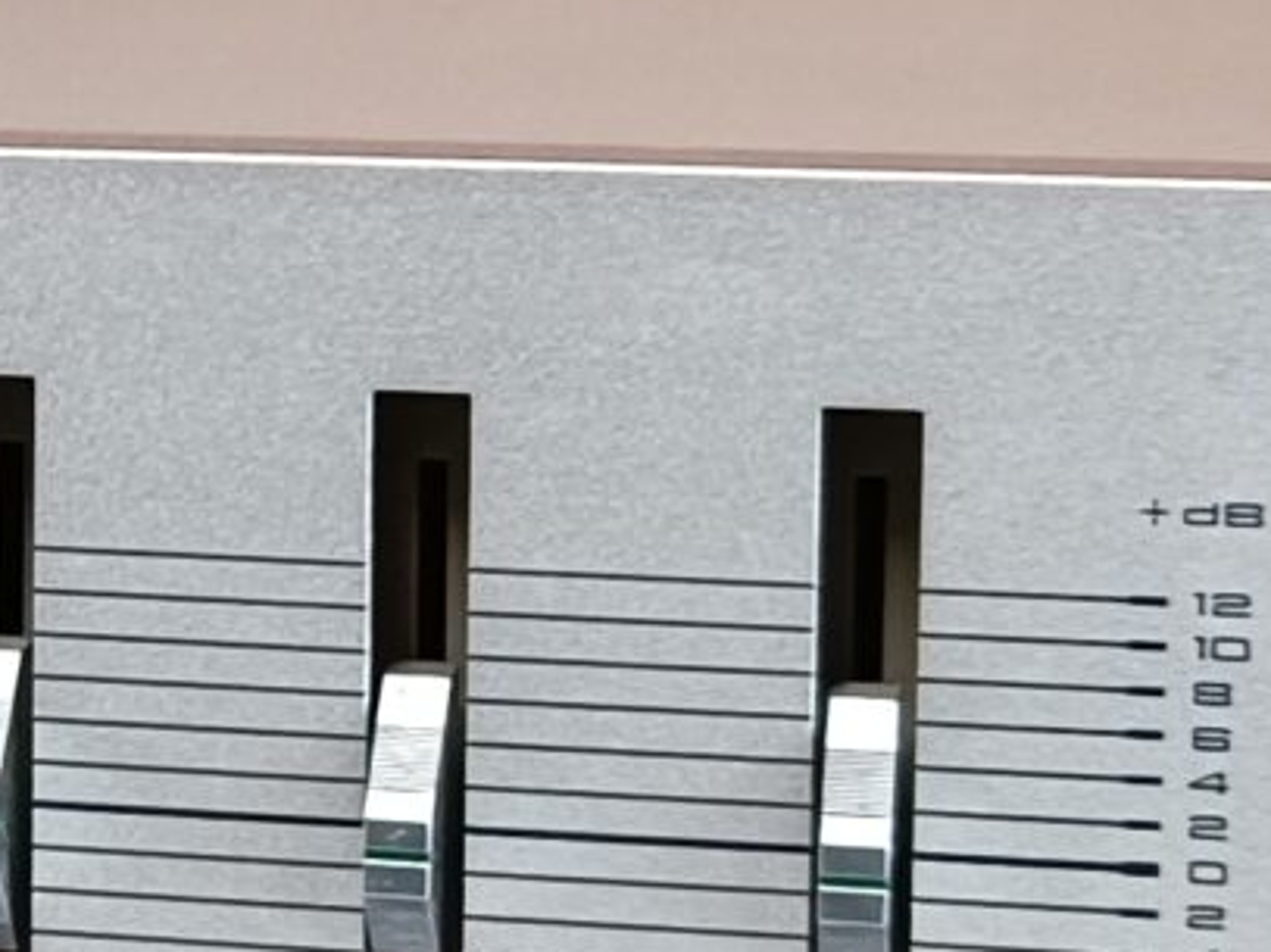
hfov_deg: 12.7
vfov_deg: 9.8
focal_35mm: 151
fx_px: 5543
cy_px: 69
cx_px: -390
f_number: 1.88
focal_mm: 5.59
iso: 515
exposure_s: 1/33.3
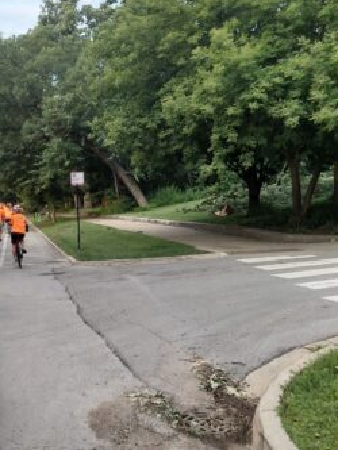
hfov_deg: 28.8
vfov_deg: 39.6
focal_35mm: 48
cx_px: 22
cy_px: 255
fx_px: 625
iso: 50
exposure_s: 1/226
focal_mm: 4.69
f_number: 1.8
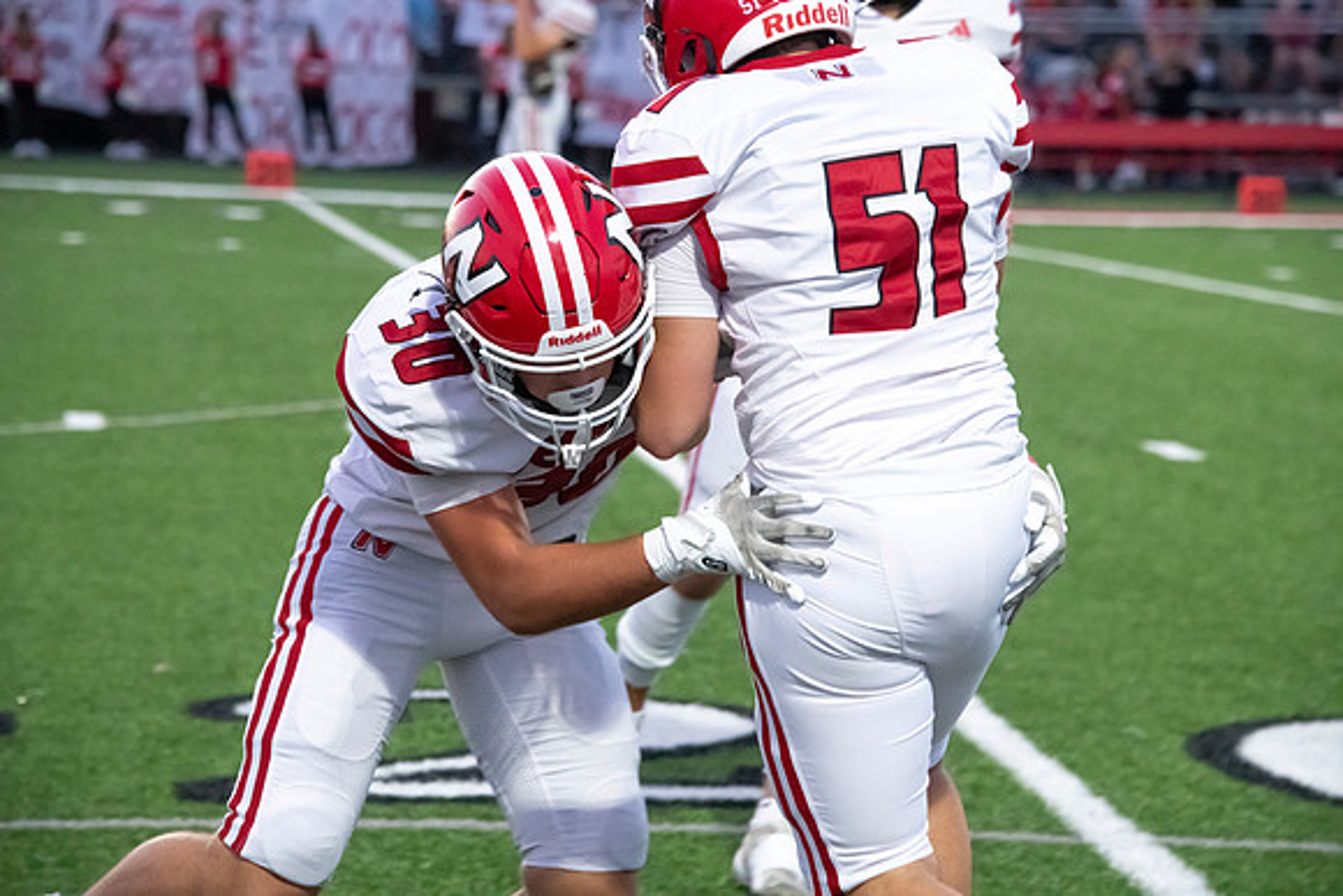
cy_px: 448
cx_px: 672
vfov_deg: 7.6
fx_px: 6716
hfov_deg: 11.4
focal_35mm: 180
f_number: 7.1
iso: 10000
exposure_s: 1/500
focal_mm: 180
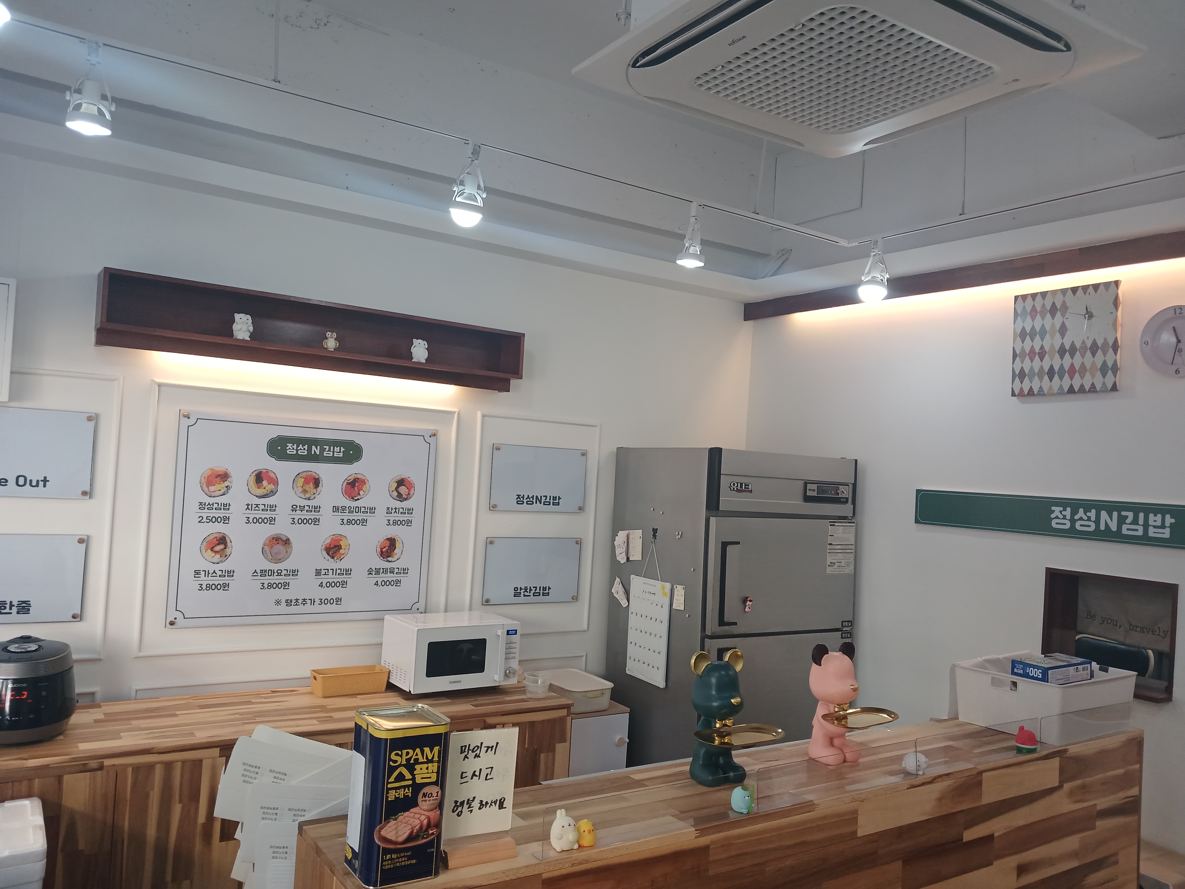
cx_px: 592
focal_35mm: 27
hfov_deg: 65.3
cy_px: 444
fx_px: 924
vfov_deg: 51.4
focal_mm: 4
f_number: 1.8
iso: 80
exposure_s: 1/60
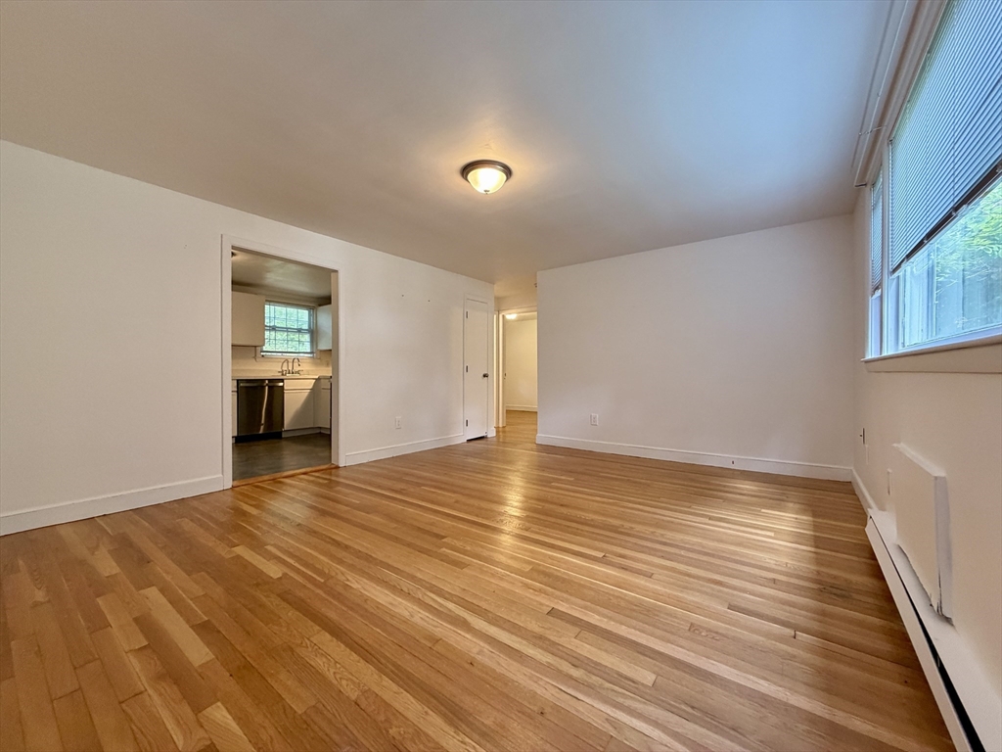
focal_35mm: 14
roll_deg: +0.1
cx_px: 501
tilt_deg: -1.4
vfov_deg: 85.7
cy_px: 376
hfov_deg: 102.1
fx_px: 405
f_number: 2.2
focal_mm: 2.22
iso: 320
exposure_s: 1/60
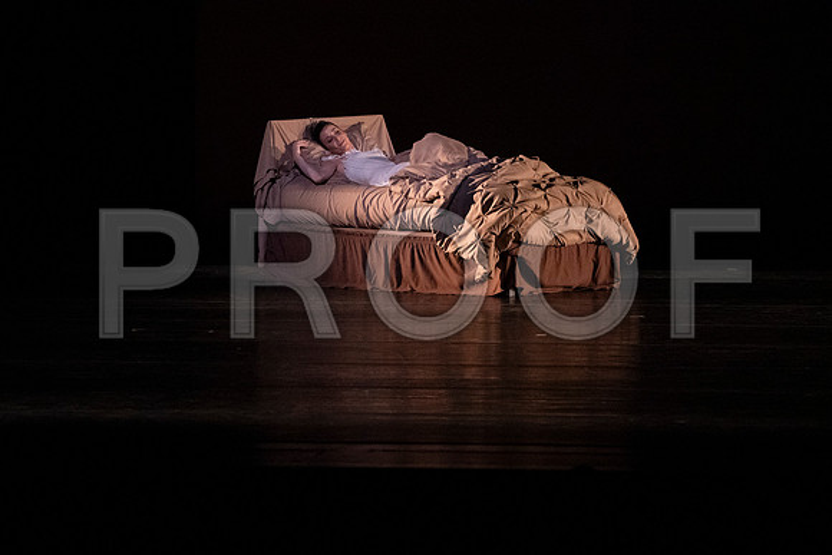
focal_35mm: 318
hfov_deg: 6.5
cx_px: 416
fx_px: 7351
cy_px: 278
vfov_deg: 4.3
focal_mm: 318
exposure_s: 1/400
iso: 20000
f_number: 5.6
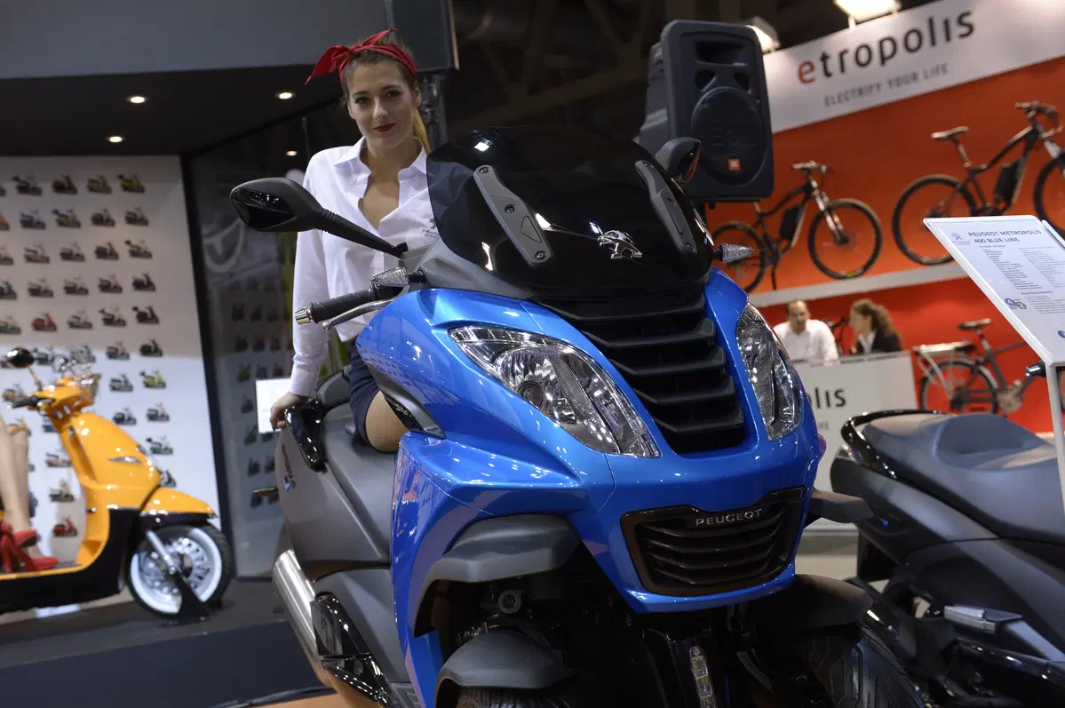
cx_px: 532
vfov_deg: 30.5
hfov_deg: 44.5
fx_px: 1300
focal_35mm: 44
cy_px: 354
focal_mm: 44
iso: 1000
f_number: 5
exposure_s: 1/160
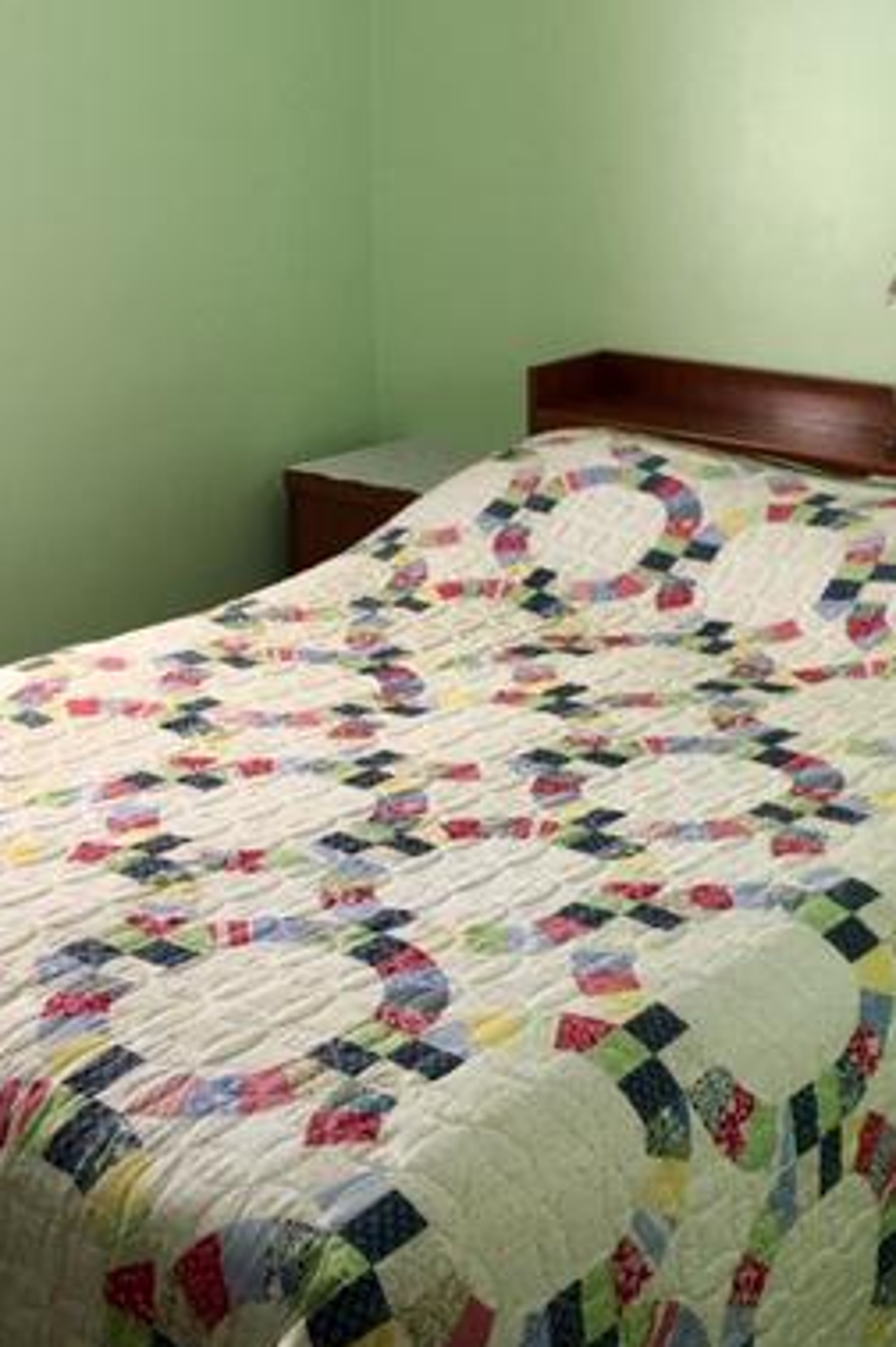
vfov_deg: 38.2
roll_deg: +0.0
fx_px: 1907
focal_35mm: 51
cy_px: 395
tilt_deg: -10.0
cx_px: 508
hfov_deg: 26.4
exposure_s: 1/30
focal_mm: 4.15
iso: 25
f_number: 2.2
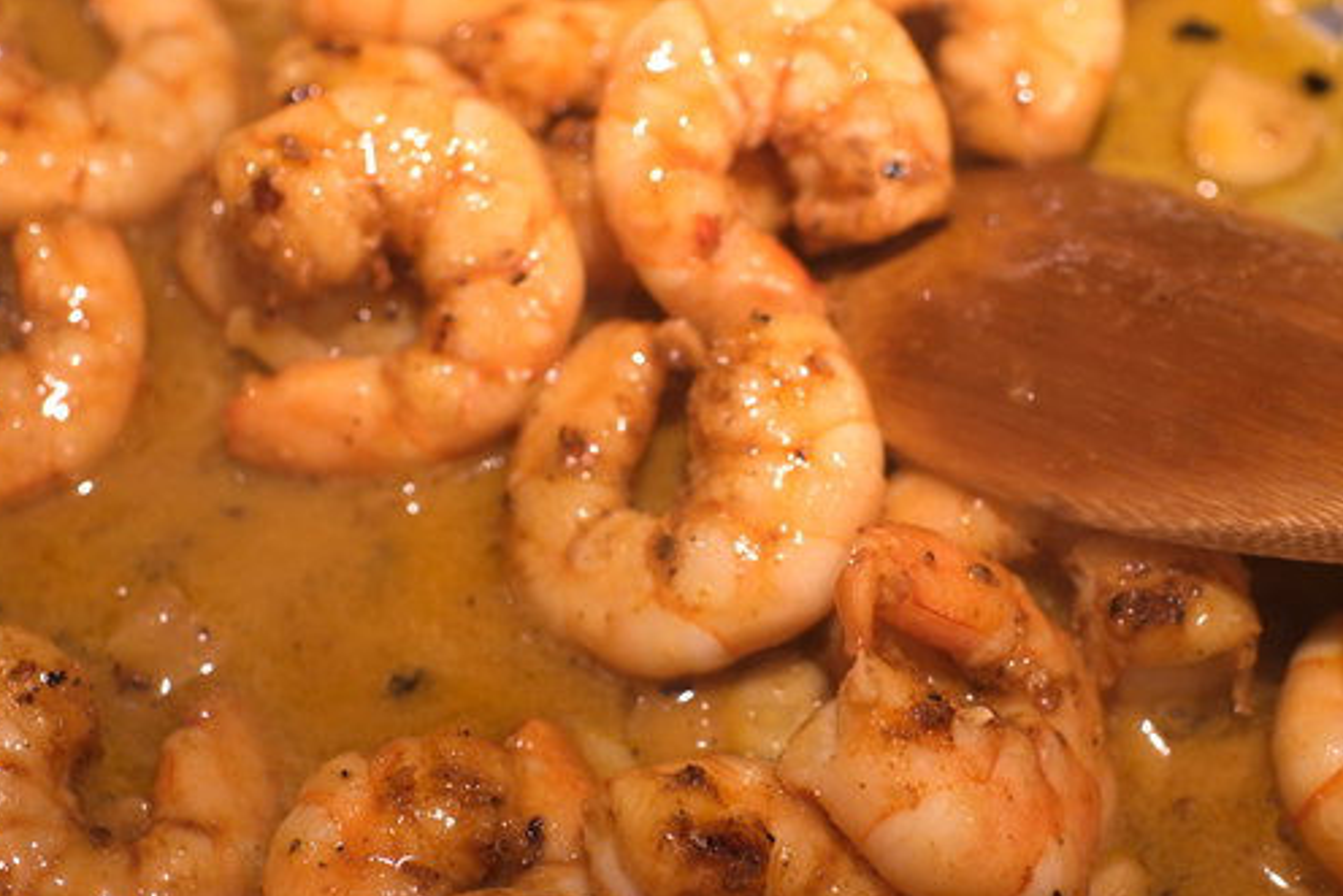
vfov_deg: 20.0
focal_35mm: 68
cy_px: 544
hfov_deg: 29.6
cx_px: 715
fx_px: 2537
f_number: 2.8
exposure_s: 1/52
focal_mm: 30
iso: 125
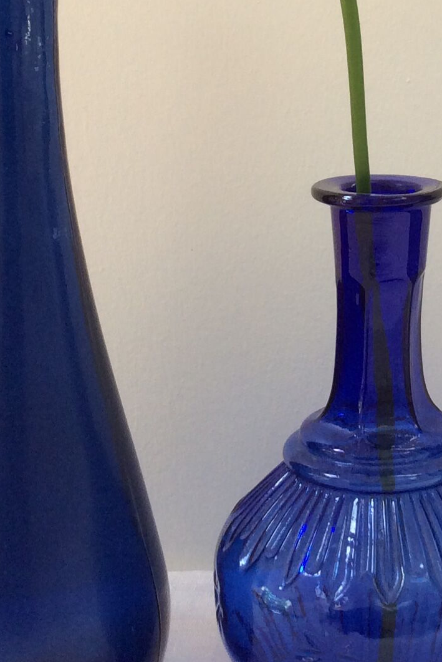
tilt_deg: -6.0
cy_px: 124
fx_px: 1491
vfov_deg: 24.6
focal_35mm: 81
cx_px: 370
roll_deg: +0.8
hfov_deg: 16.7
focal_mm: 3.3
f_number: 2.4
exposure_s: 1/100
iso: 40
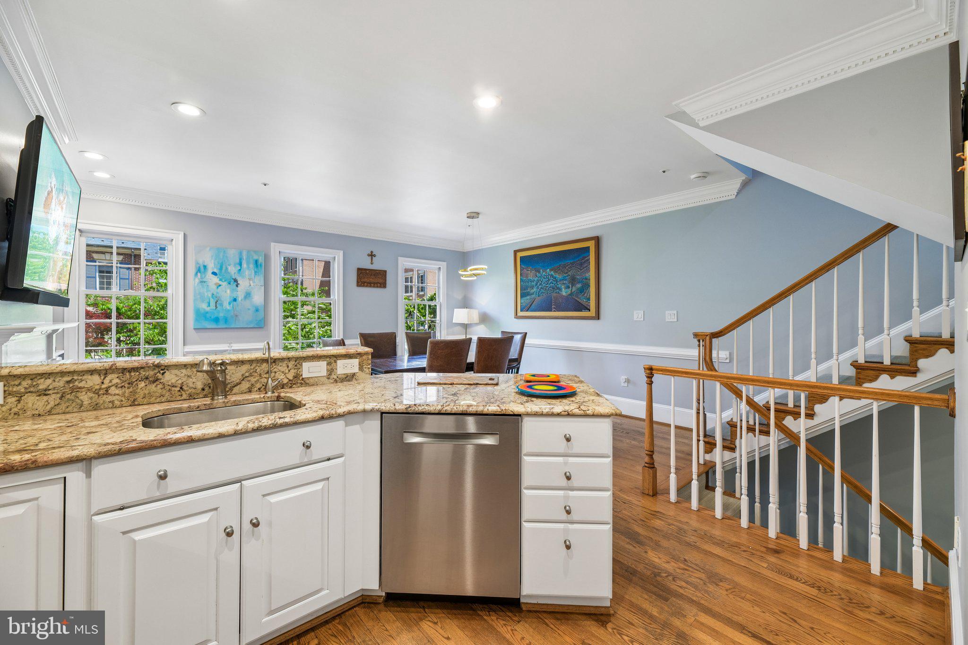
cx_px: 484
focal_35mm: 14
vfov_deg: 81.2
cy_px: 322
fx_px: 376
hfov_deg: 104.3
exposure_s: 1/15
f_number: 8
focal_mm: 14
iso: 160
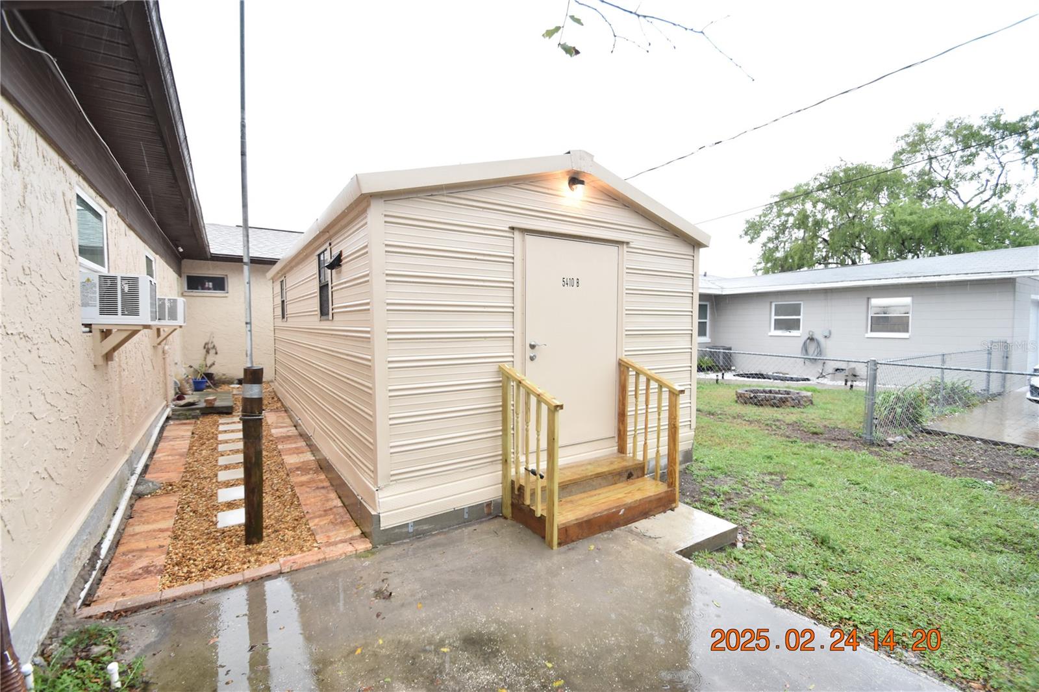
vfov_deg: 77.3
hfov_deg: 100.4
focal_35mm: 15
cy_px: 346
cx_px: 520
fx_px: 433
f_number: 5.6
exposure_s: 1/125
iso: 400
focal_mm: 10
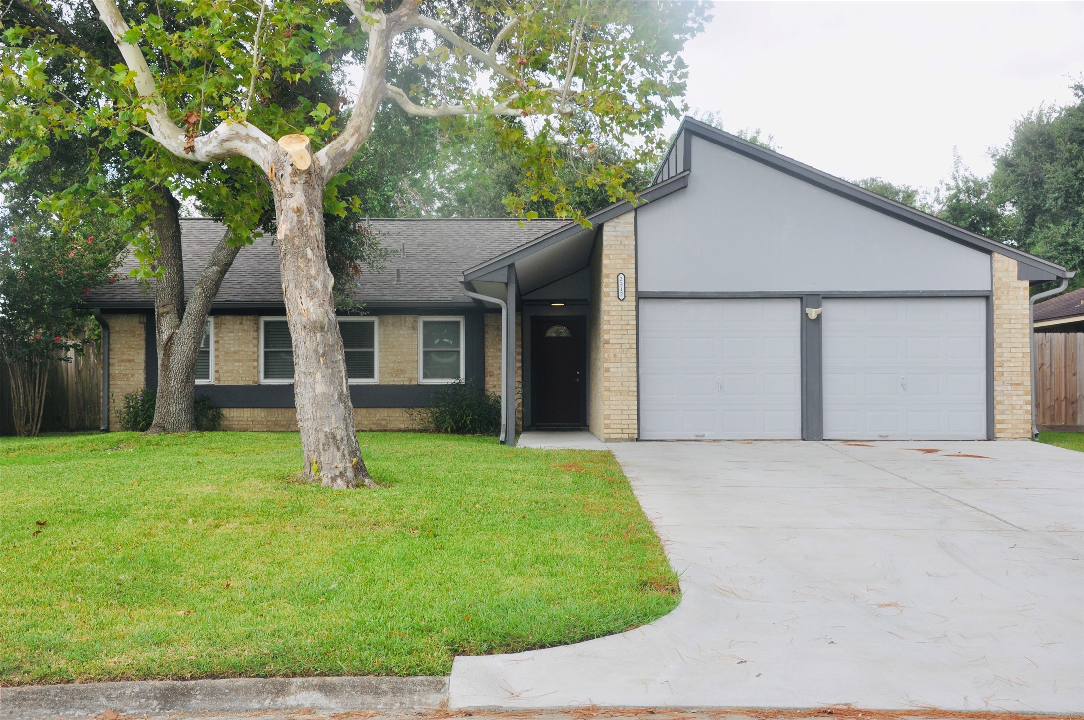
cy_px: 360
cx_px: 542
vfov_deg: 28.0
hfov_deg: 41.2
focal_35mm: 48
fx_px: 1443
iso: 200
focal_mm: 32
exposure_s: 1/200
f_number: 10
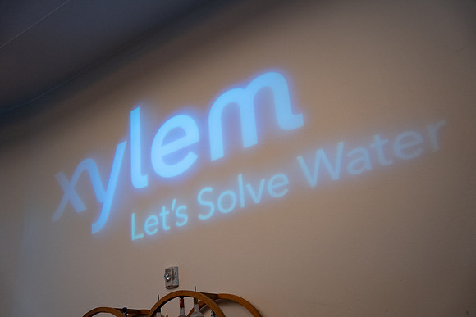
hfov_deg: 50.0
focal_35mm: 39
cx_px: 238
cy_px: 158
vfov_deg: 34.6
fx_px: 510
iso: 2000
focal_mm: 38.6
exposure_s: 1/125
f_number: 2.8
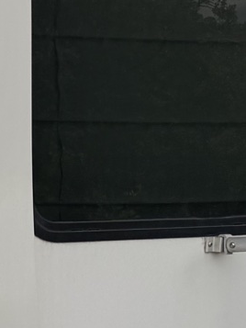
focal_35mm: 148
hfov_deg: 7.5
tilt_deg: -1.8
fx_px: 1402
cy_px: 278
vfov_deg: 13.2
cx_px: -703
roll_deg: +0.4
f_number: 1.78
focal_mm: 6.76
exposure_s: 1/6711
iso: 80
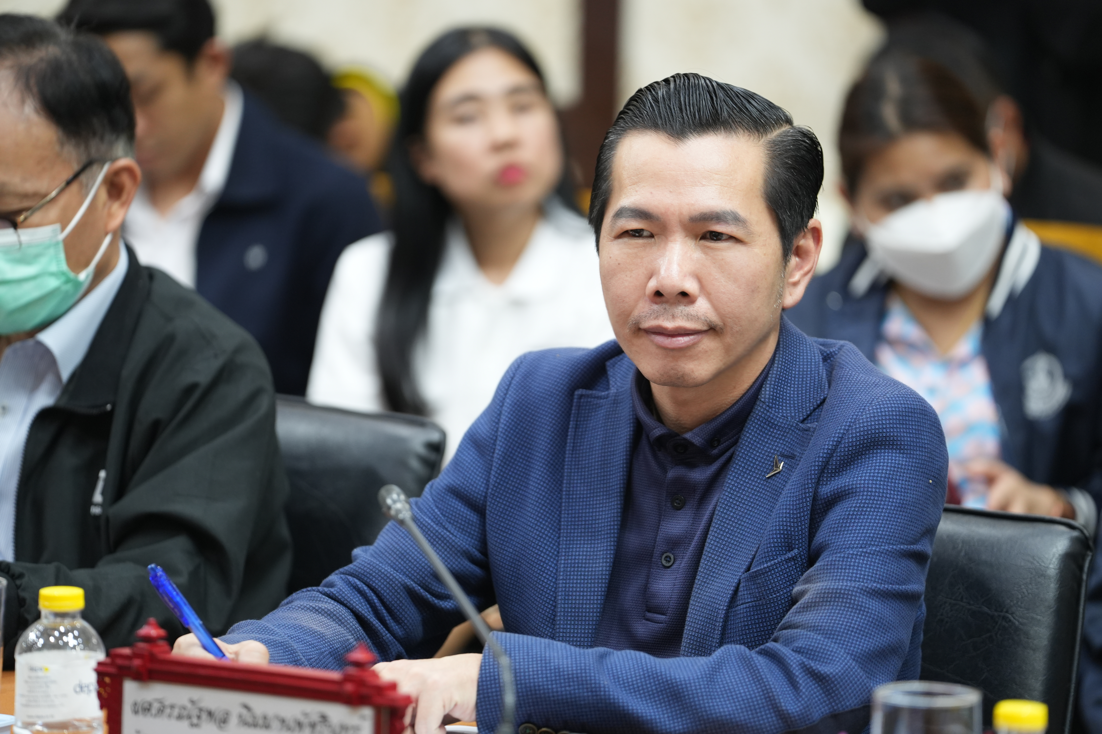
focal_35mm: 189
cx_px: 551
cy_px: 367
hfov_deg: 10.9
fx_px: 5785
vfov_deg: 7.3
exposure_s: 1/40
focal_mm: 189
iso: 1000
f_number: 2.8
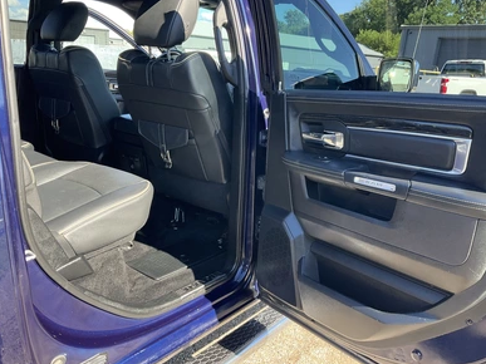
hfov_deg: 60.0
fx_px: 421
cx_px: 245
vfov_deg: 46.8
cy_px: 187
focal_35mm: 30
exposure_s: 1/134
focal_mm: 3
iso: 32
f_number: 1.8
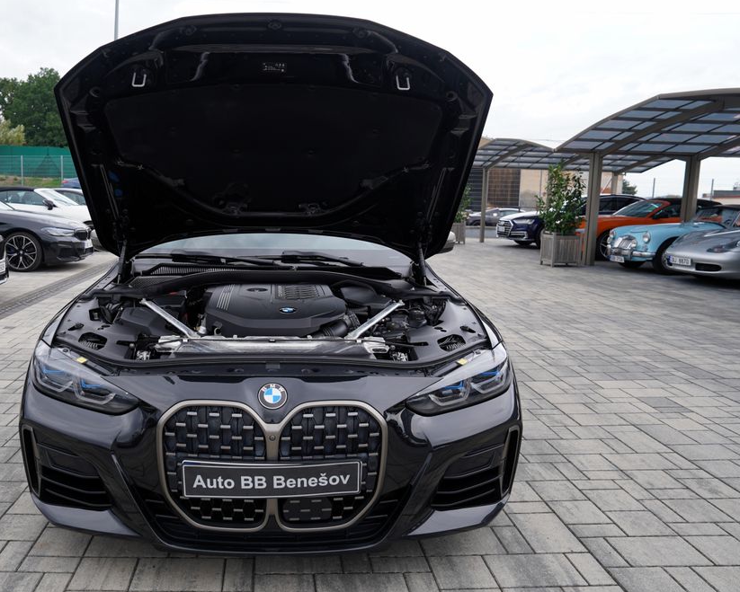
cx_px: 287
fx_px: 613
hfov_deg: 61.5
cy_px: 303
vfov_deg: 51.6
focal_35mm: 28
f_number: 4.5
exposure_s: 1/80
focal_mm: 24
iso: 100
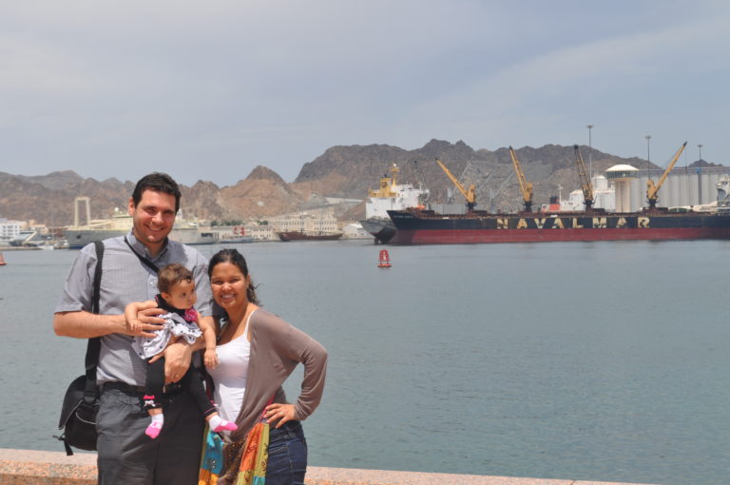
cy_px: 242
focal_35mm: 63
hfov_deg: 31.9
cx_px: 365
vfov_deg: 21.5
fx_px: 1276
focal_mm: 42
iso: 200
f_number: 10
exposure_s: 1/400
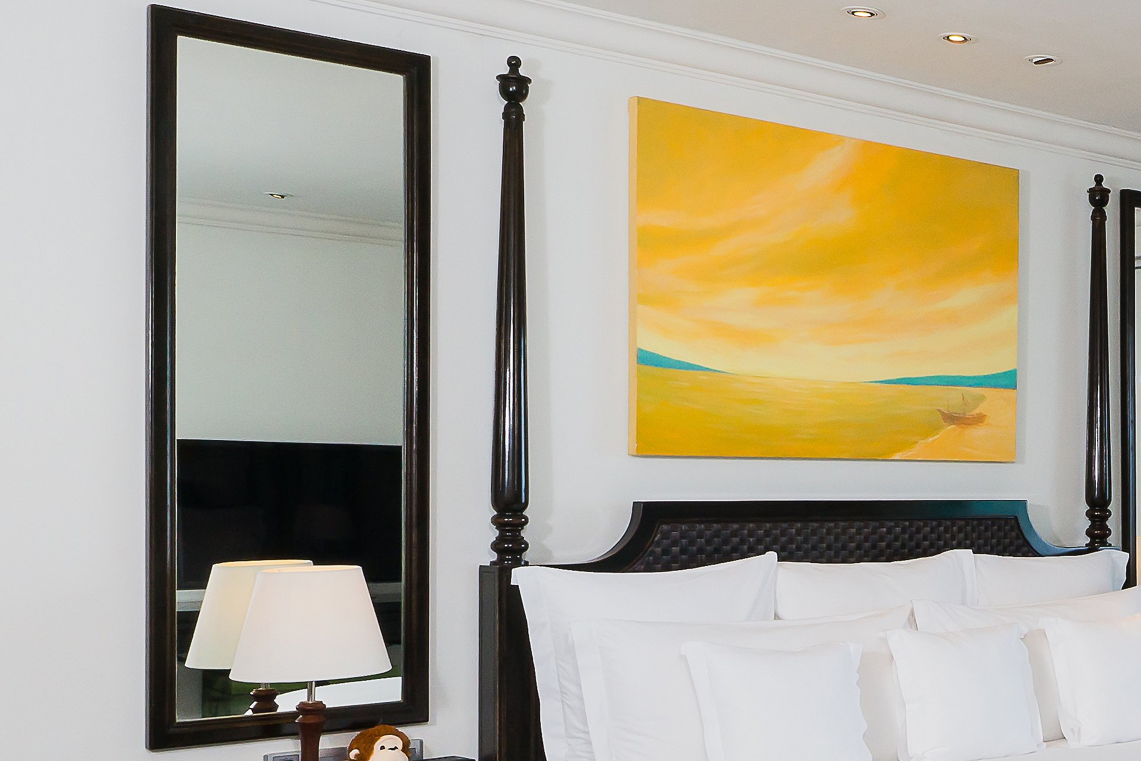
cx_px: 1264
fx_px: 1585
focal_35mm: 50
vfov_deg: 26.7
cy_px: 564
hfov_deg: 34.1
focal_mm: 16
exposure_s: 1/30
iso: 200
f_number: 16
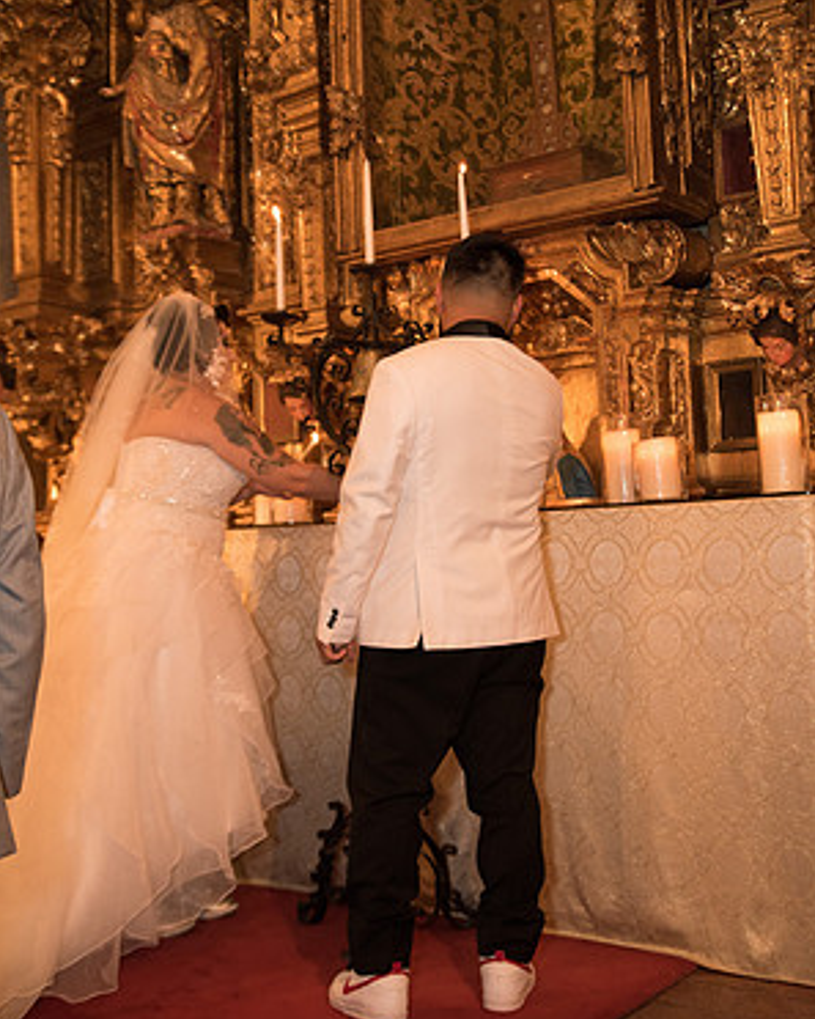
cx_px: 409
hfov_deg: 36.5
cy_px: 461
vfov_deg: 44.7
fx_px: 1236
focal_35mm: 41
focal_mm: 36
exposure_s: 1/80
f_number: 2.8
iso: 4000
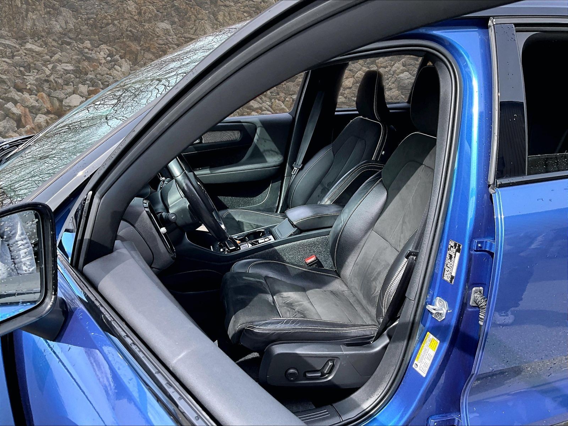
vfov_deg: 48.2
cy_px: 213
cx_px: 284
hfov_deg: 61.7
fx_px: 476
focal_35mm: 29
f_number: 1.8
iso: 20
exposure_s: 1/233
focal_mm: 3
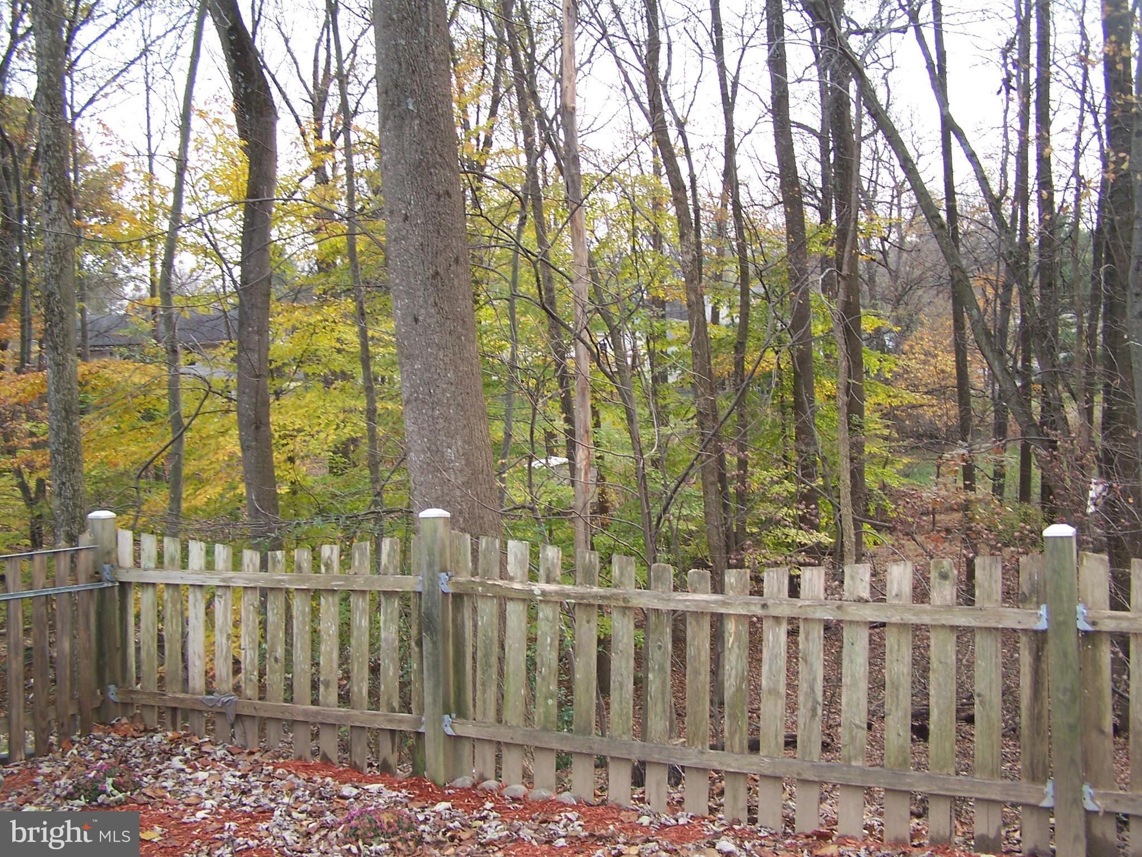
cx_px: 571
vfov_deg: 37.7
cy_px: 428
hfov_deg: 49.0
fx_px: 1254
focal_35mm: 38
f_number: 2.8
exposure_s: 1/125
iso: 80
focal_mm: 6.3
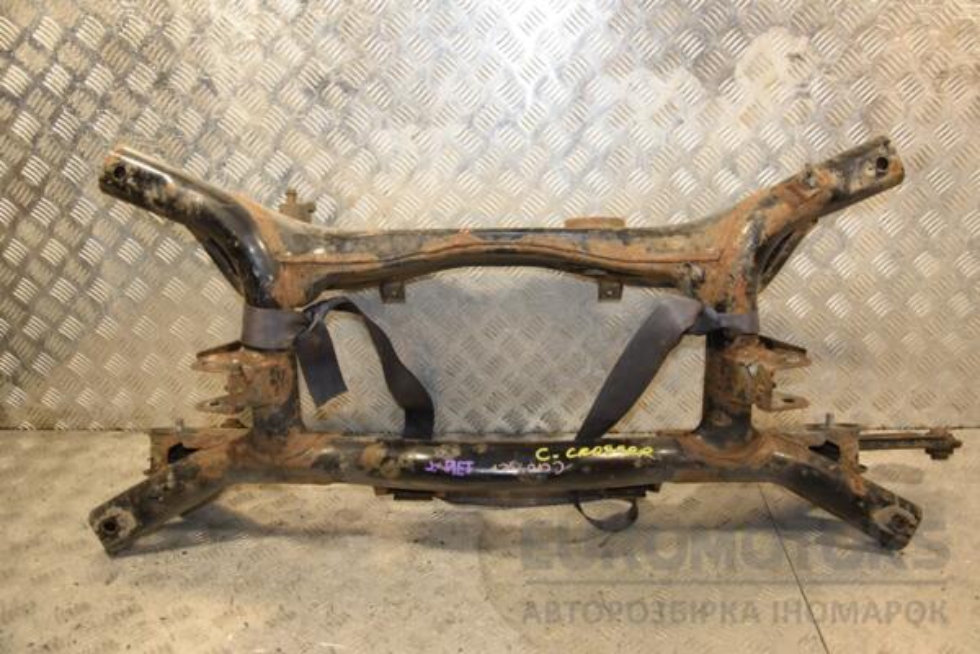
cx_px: 490
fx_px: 857
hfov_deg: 59.5
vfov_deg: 41.7
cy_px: 327
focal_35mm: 32
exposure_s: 1/200
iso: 800
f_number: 5
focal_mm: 21
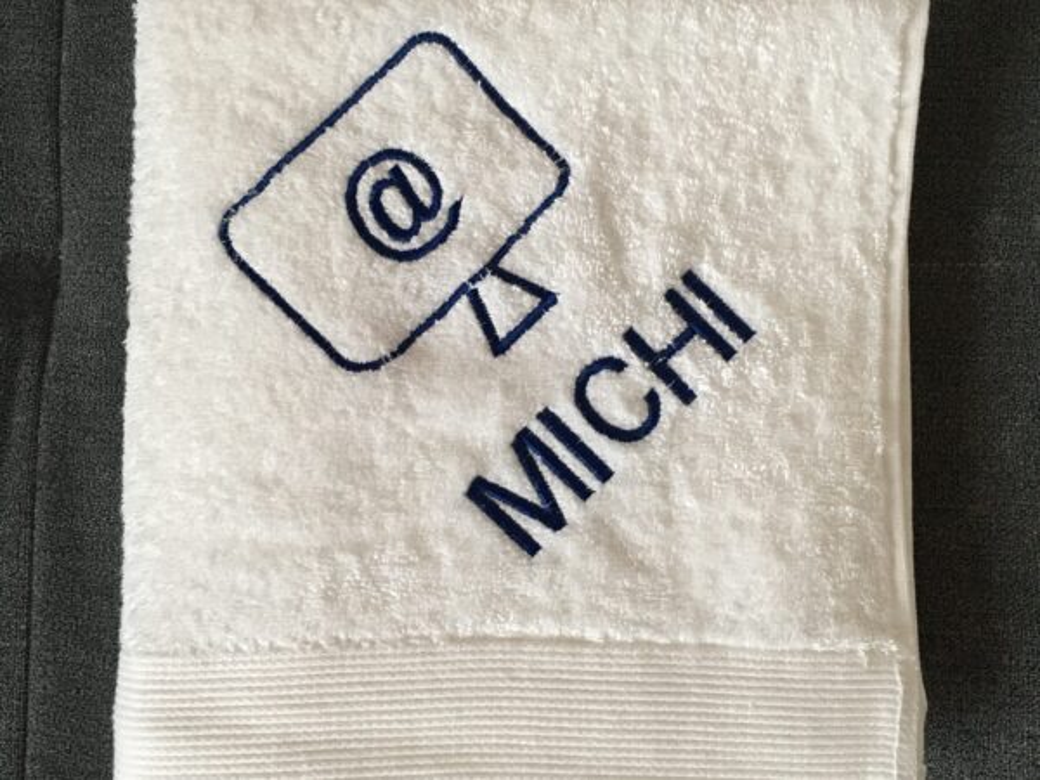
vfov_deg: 48.2
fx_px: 871
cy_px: 390
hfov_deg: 61.7
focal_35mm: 29
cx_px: 520
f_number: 2.2
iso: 200
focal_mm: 4.15
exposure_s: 1/33
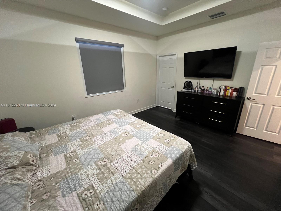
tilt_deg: -17.6
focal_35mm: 13
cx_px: 140
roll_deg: +1.5
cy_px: 106
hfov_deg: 106.2
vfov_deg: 89.9
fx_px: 106
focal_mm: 1.57
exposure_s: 1/60
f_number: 1.8
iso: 500
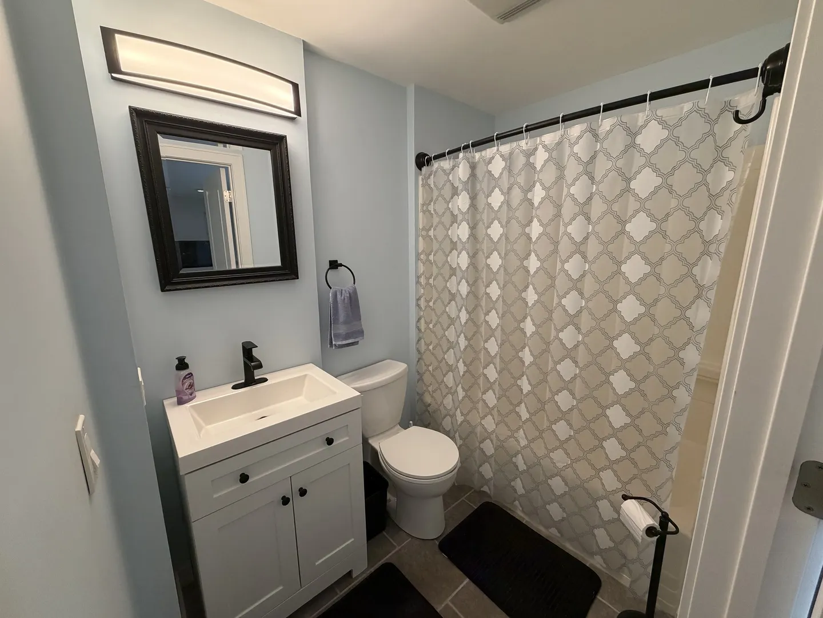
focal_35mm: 14
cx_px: 412
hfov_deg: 102.1
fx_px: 333
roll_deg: +0.9
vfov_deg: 85.7
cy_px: 309
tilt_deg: -11.4
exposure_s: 1/120
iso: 320
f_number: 2.2
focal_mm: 2.22
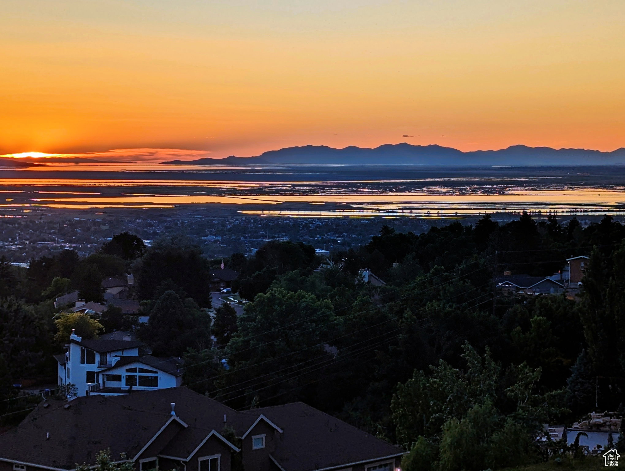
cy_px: 236
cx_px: 312
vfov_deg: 30.3
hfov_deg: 39.6
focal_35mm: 48
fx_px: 868
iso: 47
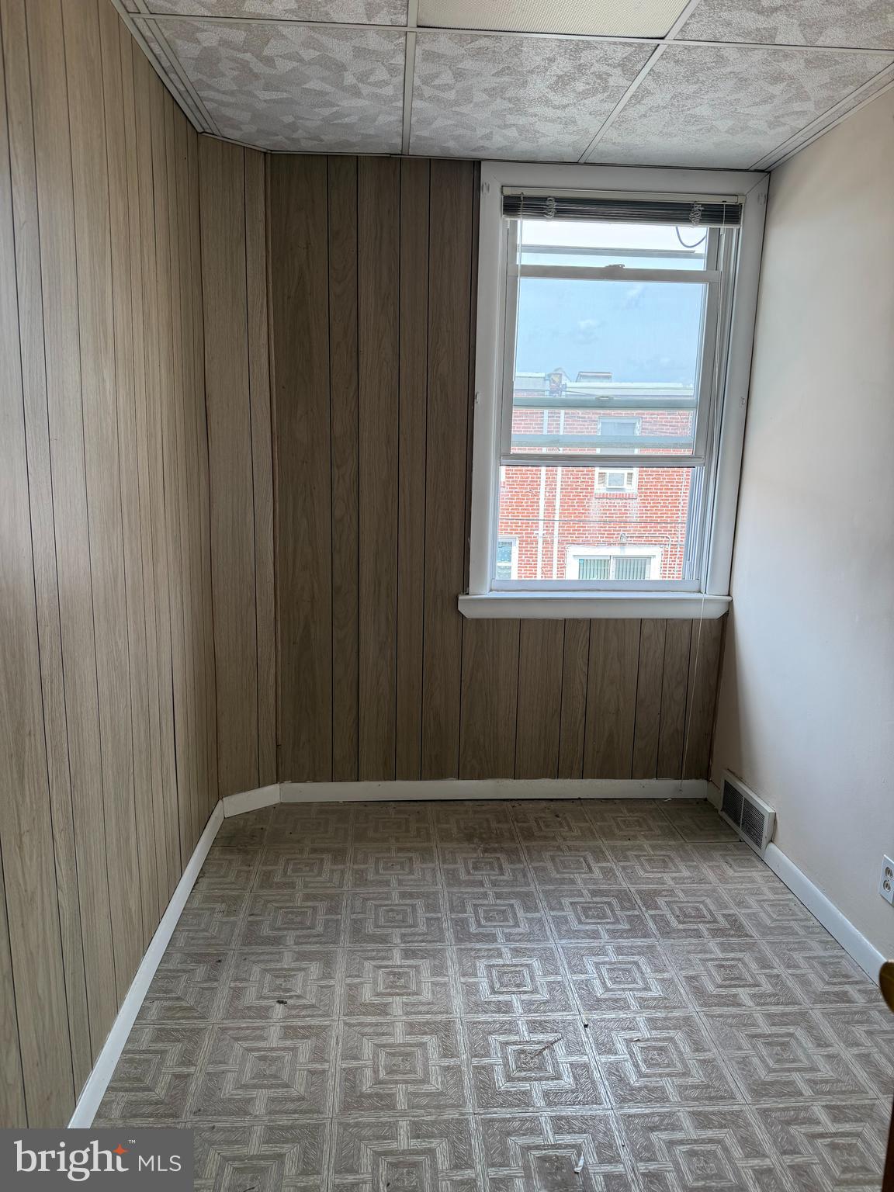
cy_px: 596
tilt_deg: -10.0
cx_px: 447
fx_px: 826
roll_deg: -1.4
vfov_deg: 71.6
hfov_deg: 56.8
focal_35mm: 24
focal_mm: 6.76
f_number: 1.78
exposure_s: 1/233
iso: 80
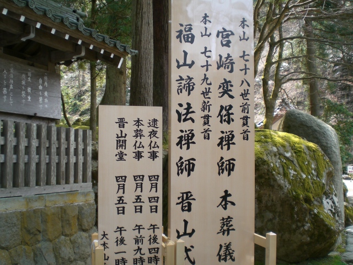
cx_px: 176
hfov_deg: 49.0
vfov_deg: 37.7
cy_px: 132
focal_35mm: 38
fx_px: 388
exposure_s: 1/80
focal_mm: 6.3
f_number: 3.1
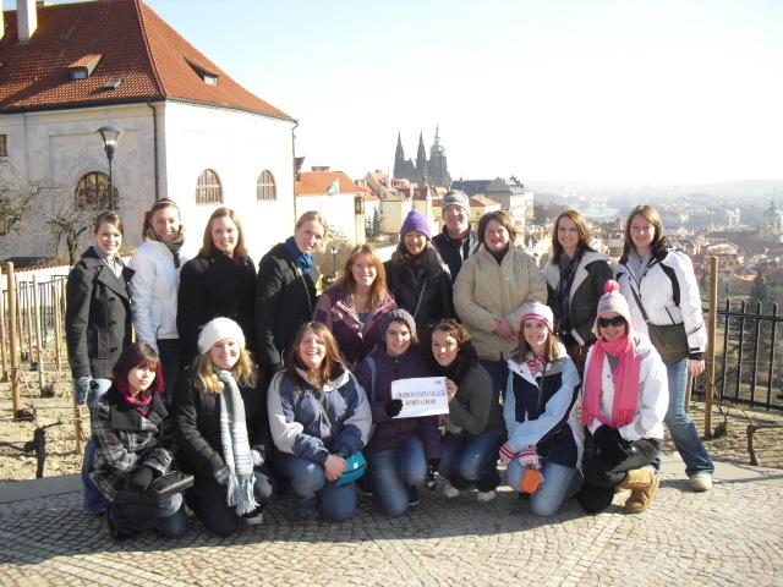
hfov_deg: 51.4
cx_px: 392
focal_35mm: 36
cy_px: 294
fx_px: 814
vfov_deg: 39.7
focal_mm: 6.3
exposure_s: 1/1000
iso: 200
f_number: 3.1
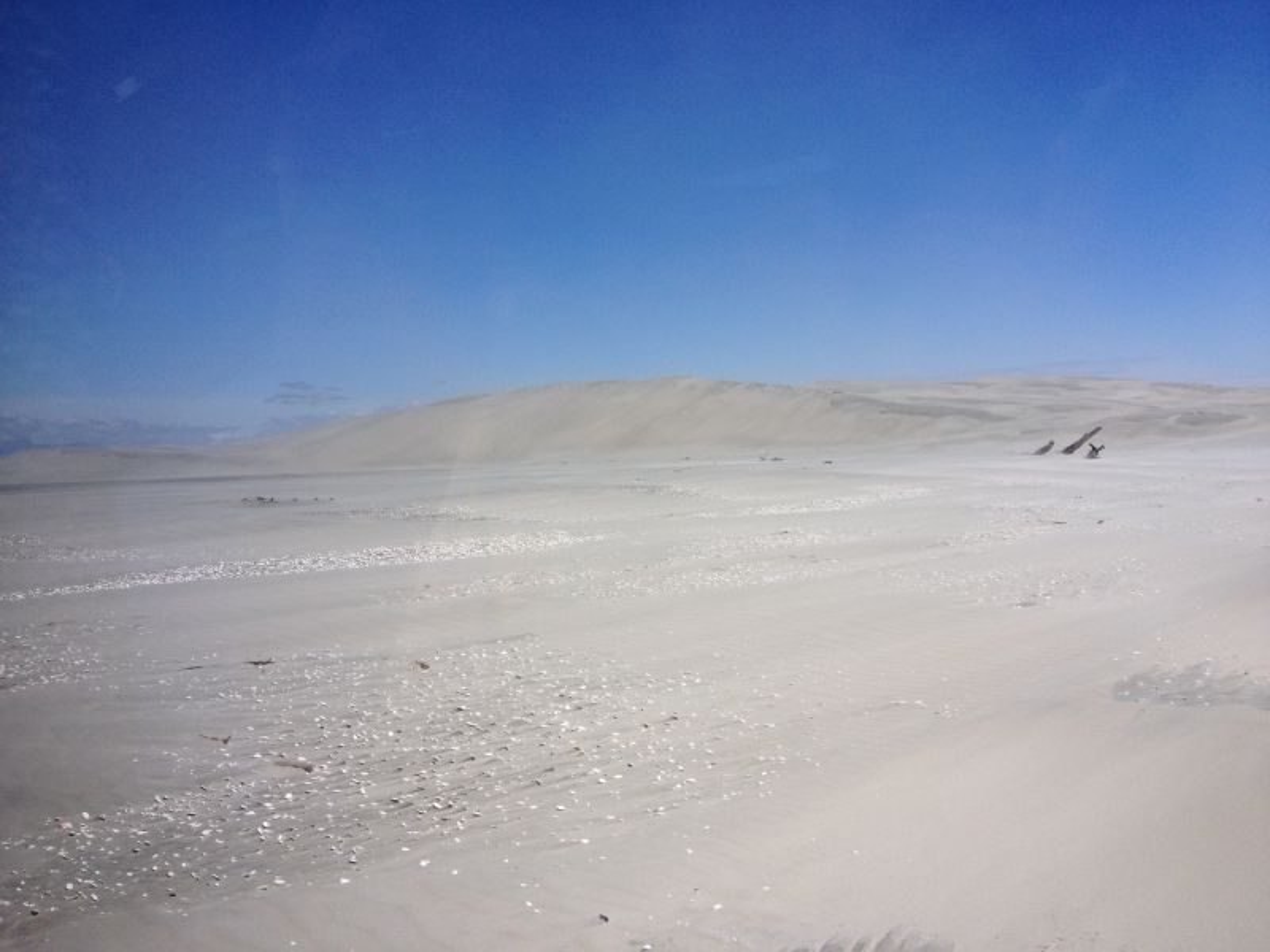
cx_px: 635
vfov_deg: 40.7
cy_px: 476
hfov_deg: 52.6
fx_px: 1284
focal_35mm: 35
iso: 50
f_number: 2.4
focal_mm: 4.28
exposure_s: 1/1783
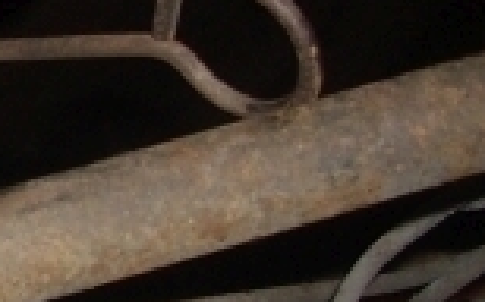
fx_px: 2523
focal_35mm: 191
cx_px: -573
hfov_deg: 10.0
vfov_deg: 6.8
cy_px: 42
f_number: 2.8
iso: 64
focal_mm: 6.2
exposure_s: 1/60
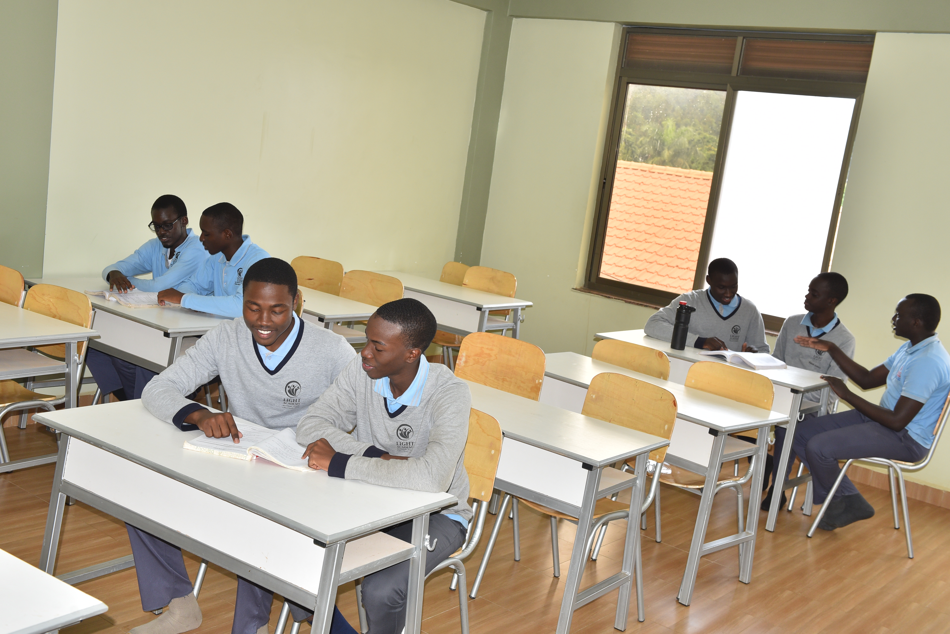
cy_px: 317
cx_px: 475
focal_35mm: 40
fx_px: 1056
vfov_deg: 33.4
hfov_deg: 48.4
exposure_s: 1/60
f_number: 4.5
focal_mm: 40
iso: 640
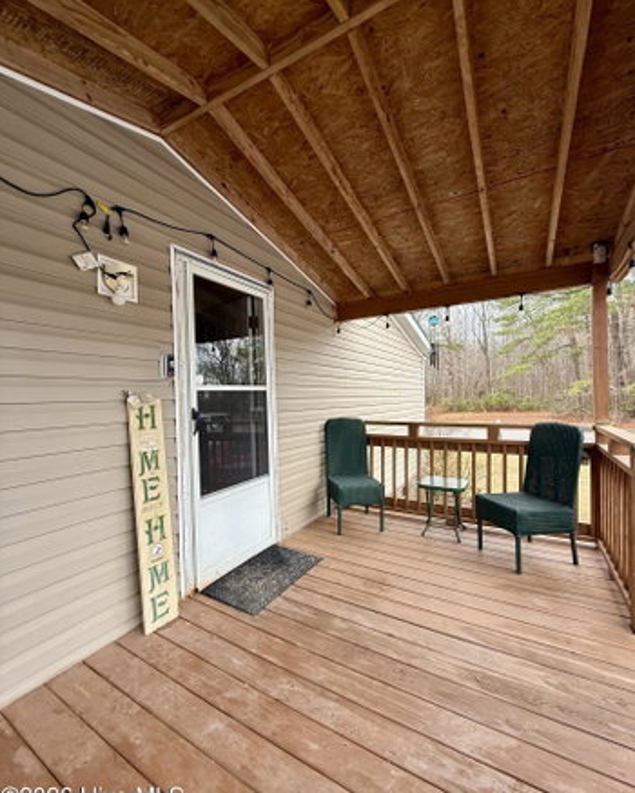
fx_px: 352
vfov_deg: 96.8
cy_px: 401
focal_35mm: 15
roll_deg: +0.0
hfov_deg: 84.1
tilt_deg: -0.1
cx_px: 325
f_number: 2.2
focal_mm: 2.22
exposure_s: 1/113
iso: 50
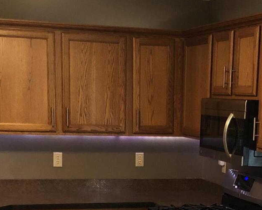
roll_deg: -2.3
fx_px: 675
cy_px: 256
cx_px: 184
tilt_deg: -13.5
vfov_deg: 16.9
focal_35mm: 87
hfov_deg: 21.8
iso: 64
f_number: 1.8
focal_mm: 3.99
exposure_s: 1/15
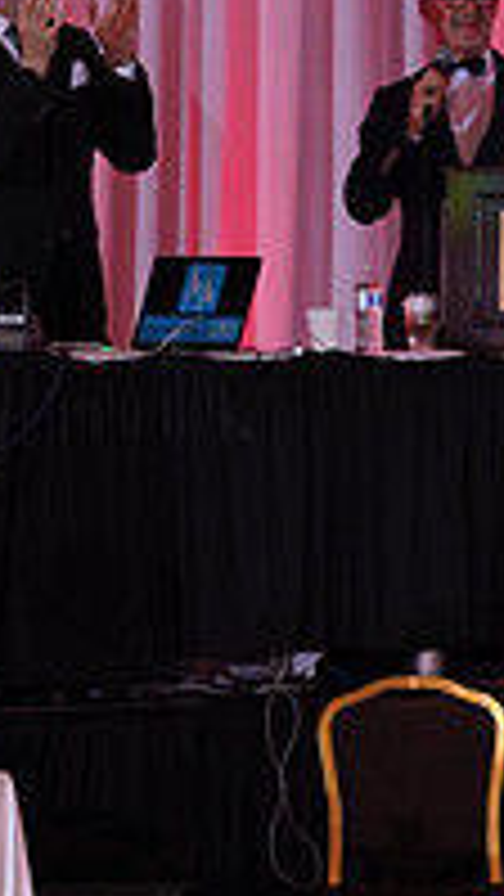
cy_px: 633
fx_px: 7599
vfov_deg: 6.7
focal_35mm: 320
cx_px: 1274
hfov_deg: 3.7
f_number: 5.6
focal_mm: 105
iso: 1600
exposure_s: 1/200
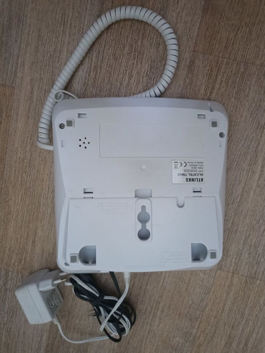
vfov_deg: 67.3
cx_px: 136
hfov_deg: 53.1
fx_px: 265
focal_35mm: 26
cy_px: 174
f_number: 1.8
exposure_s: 1/5.26
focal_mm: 4.65
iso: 1600
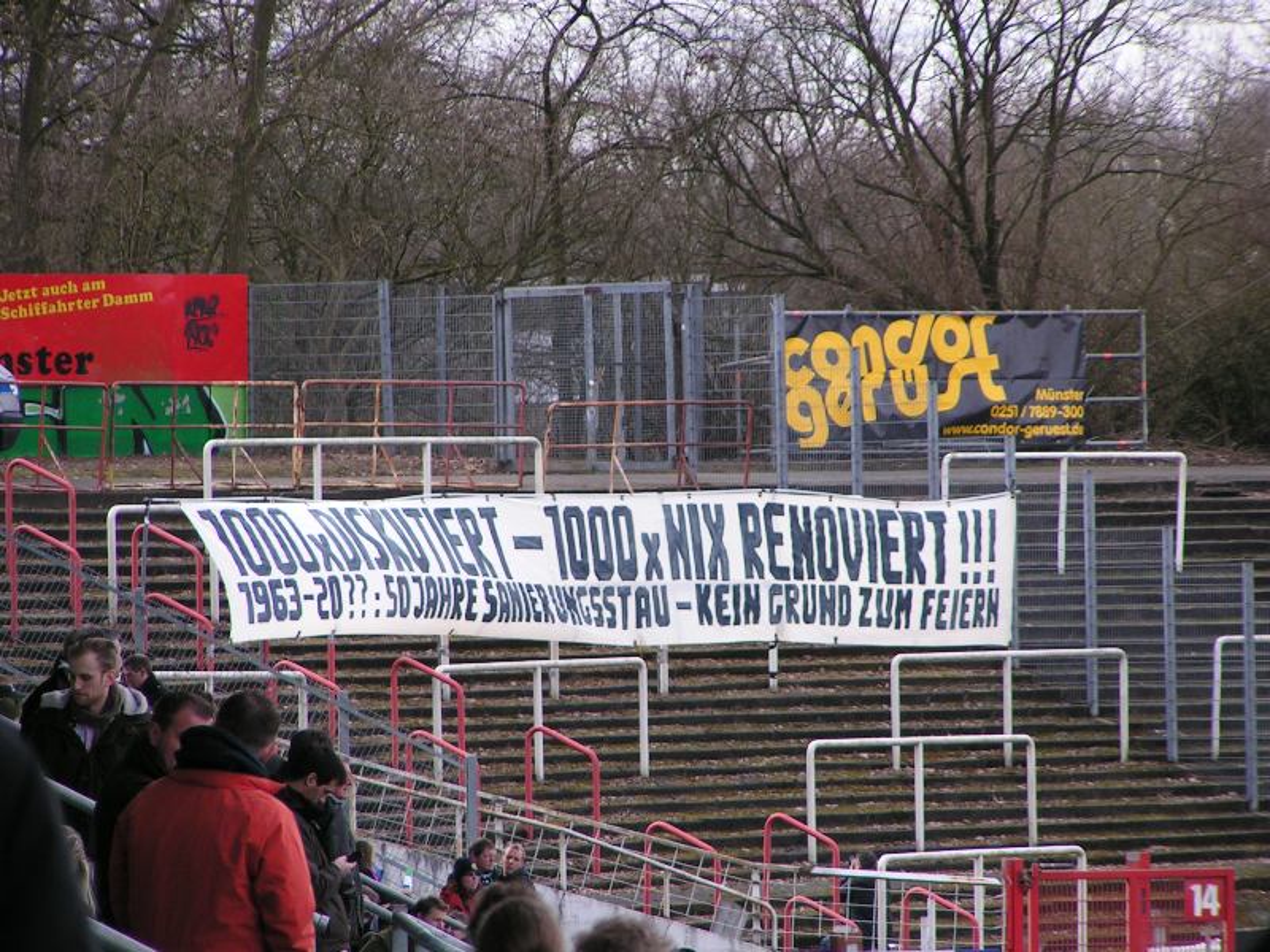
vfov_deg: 4.2
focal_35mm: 355
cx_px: 635
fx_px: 13024
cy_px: 476
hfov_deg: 5.6
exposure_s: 1/400
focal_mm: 54.2
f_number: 3.5
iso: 64
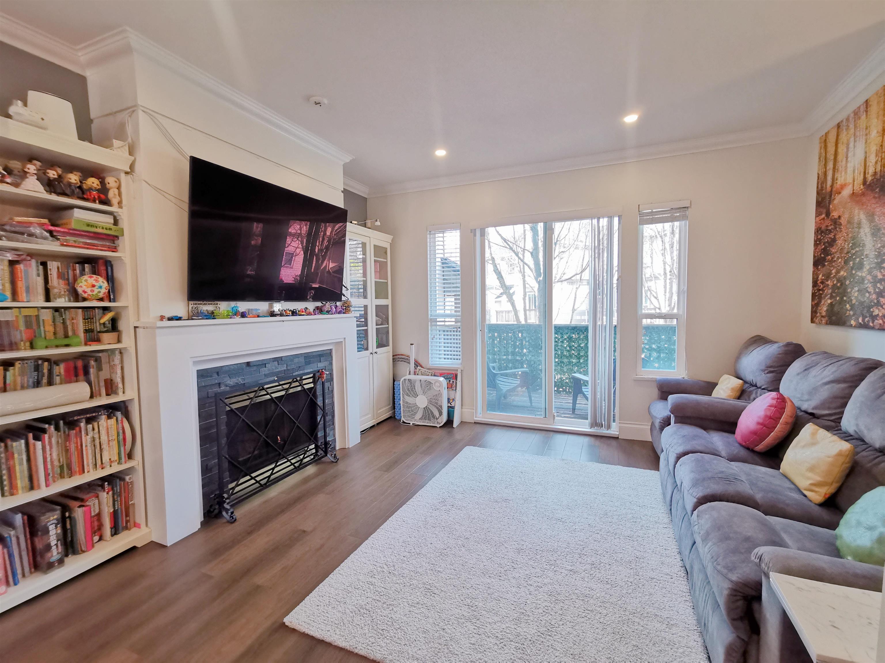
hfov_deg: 94.5
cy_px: 332
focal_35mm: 16
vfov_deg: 78.1
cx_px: 442
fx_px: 409
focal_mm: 2.35
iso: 160
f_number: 2.2
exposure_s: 1/60
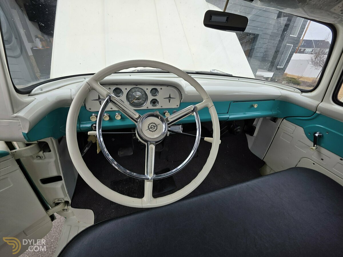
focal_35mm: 13
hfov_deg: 106.2
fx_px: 129
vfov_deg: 89.9
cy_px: 128
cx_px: 172
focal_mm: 2.2
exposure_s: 1/594
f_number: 1.9
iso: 40
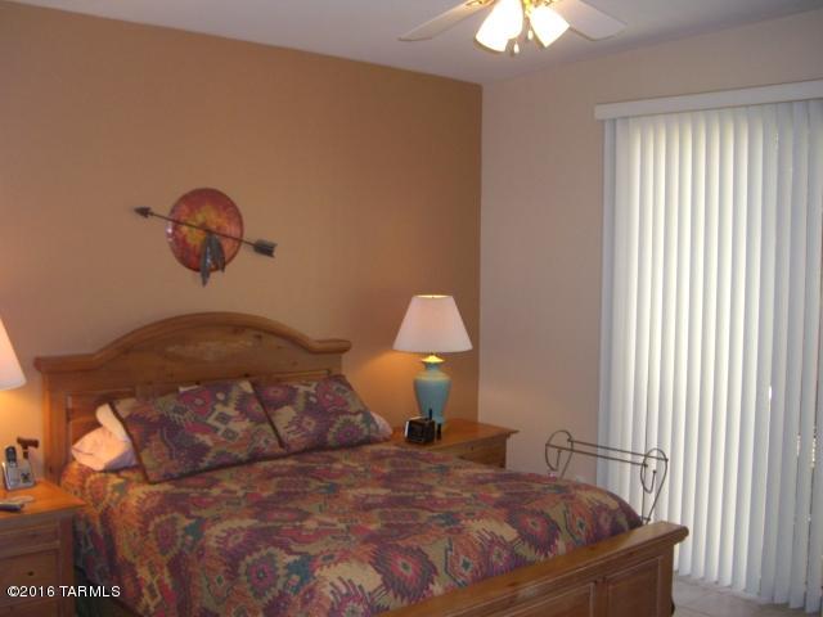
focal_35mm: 38
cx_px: 412
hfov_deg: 49.0
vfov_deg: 37.7
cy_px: 308
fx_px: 903
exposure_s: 1/60
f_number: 2.8
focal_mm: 7.9
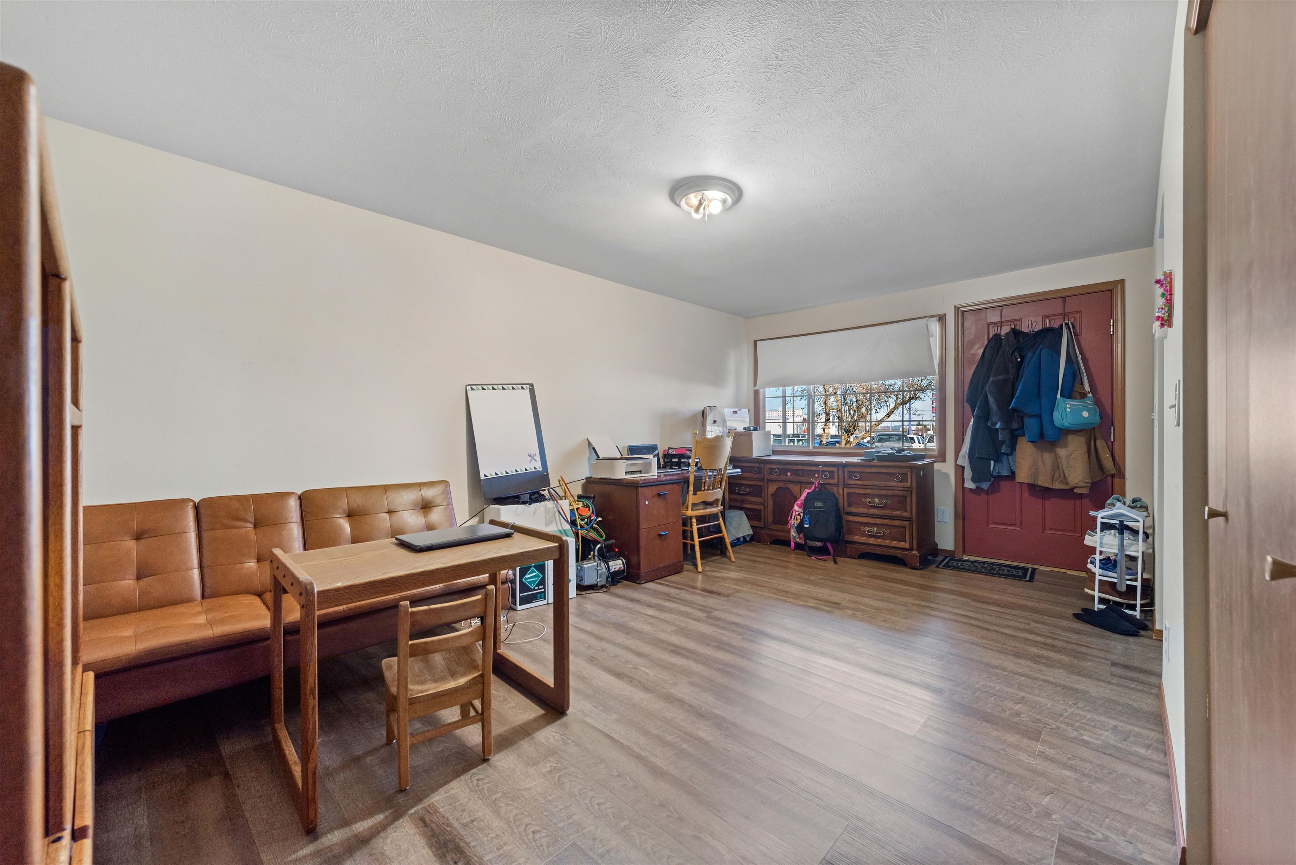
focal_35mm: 14
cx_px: 648
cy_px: 432
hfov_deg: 104.2
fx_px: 504
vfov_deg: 81.2
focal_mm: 14
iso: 320
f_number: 8
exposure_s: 1/20
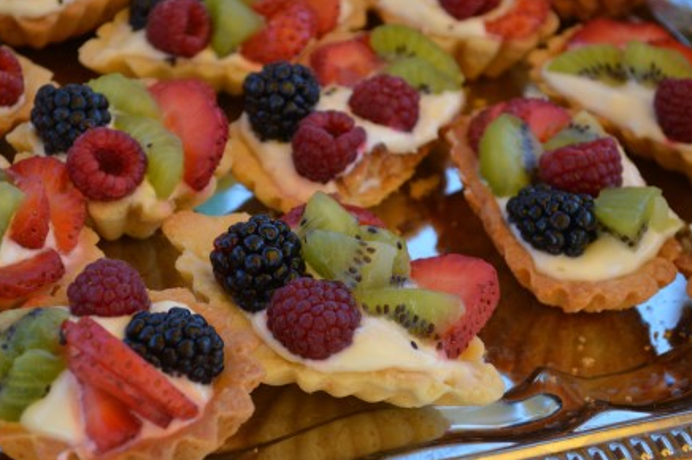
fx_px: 1816
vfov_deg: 14.4
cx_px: 298
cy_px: 254
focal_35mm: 95
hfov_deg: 21.6
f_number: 5.6
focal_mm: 55
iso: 220
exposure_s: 1/125
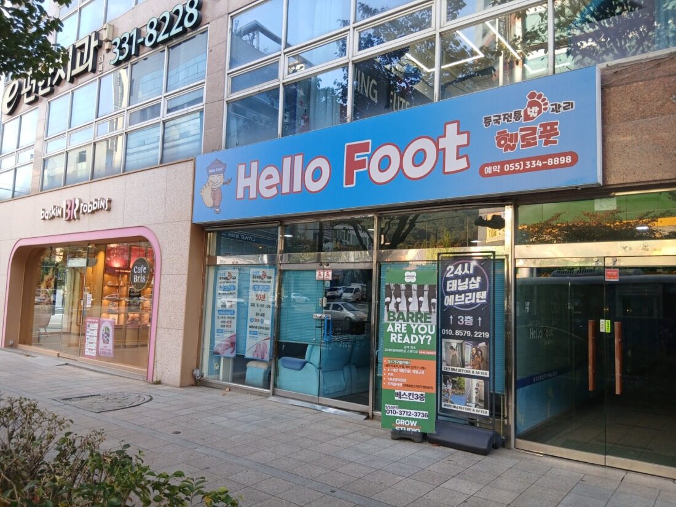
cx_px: 338
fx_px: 508
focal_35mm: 26
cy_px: 254
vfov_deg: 53.1
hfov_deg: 67.3
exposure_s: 1/50
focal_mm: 3.98
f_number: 1.8
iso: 32
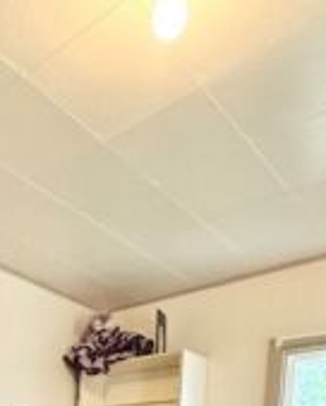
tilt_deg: -3.7
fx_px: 517
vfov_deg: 32.5
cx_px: 34
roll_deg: -2.5
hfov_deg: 33.2
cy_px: 525
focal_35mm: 43
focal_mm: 2.22
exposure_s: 1/120
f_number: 2.2
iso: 400
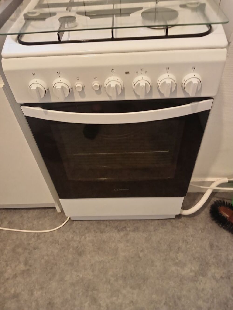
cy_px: 155
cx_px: 116
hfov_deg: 51.4
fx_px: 242
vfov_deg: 65.3
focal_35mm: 27
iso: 1606
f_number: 1.8
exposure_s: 1/20
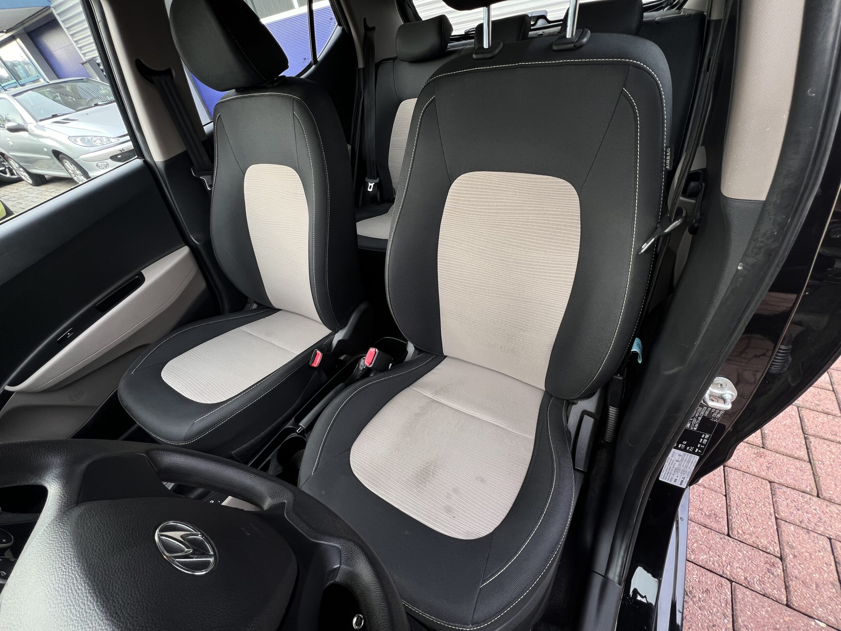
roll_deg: +12.3
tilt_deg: -40.7
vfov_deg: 89.9
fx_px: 316
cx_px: 420
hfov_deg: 106.2
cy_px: 316
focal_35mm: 13
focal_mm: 1.57
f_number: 1.8
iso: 80
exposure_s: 1/99
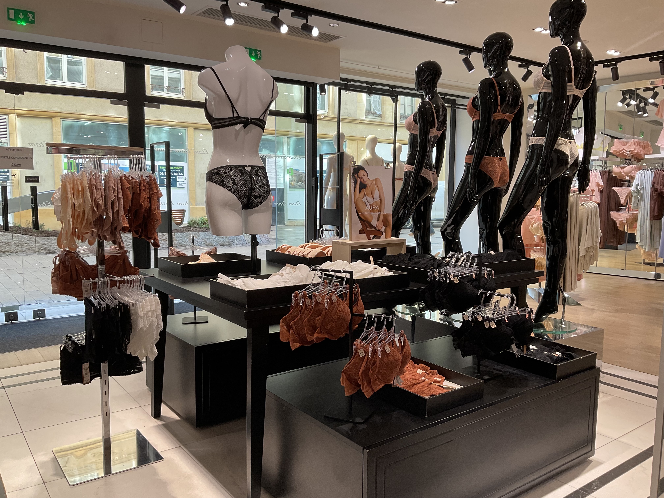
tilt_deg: -6.5
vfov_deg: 48.2
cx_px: 332
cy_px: 249
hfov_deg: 61.7
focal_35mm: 29
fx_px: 556
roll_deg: +1.1
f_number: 1.8
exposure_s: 1/100
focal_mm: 3
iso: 40
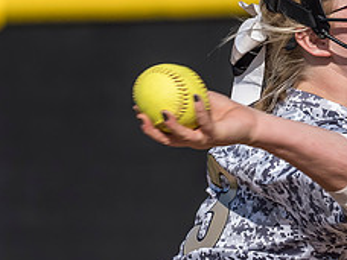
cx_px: 215
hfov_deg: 0.9
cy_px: 247
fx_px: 20961
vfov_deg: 0.7
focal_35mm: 2091
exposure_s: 1/2000
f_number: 6.3
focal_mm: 300
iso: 400
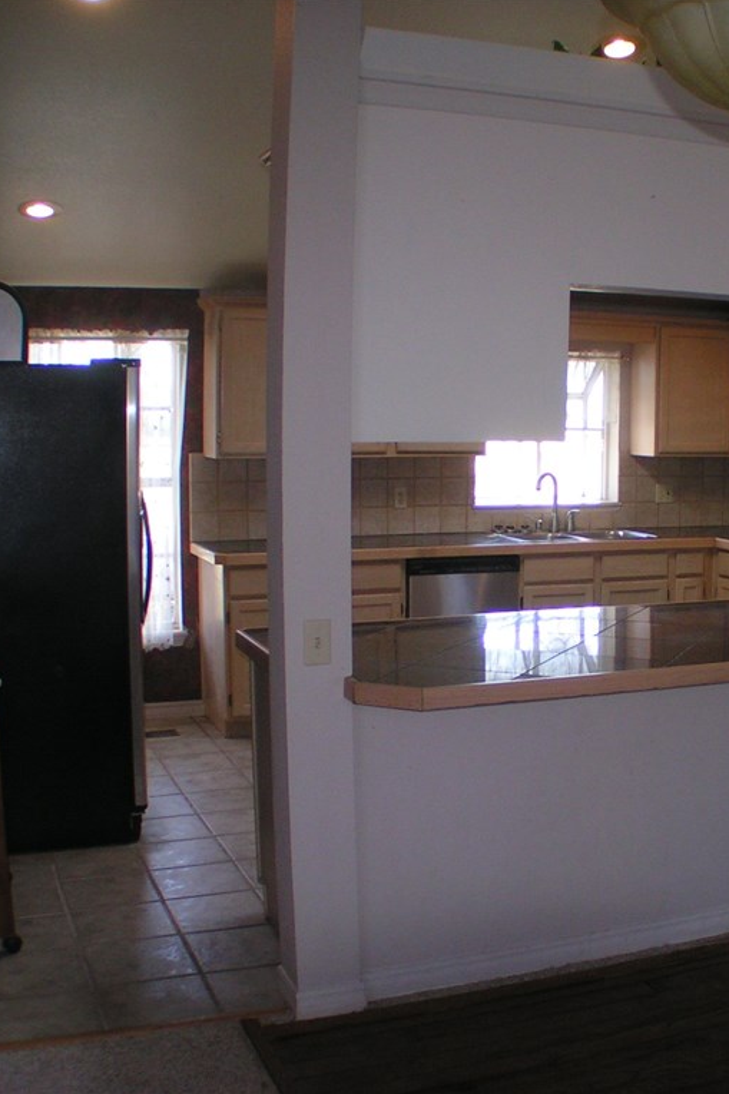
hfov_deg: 25.1
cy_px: 546
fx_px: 1610
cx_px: 581
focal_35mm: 53
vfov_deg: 37.5
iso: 100
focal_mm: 5.8
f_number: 2.8
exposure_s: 1/50
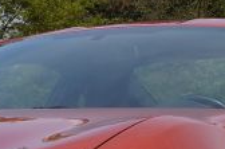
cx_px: 23
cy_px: 120
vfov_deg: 6.8
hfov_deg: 10.2
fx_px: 1253
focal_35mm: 201
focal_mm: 22
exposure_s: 1/200
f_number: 13
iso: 100
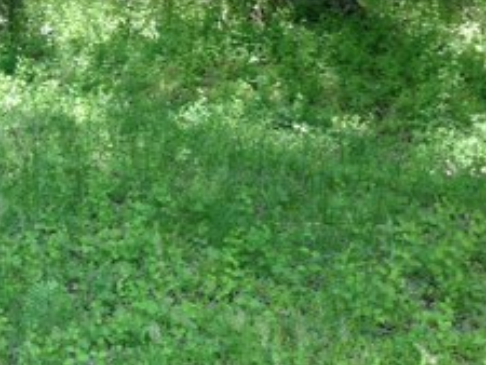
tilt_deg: -11.4
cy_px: 136
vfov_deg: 15.7
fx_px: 1320
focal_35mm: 94
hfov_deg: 19.8
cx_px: -73
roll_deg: -0.5
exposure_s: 1/158
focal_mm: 4.12
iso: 50
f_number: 2.4
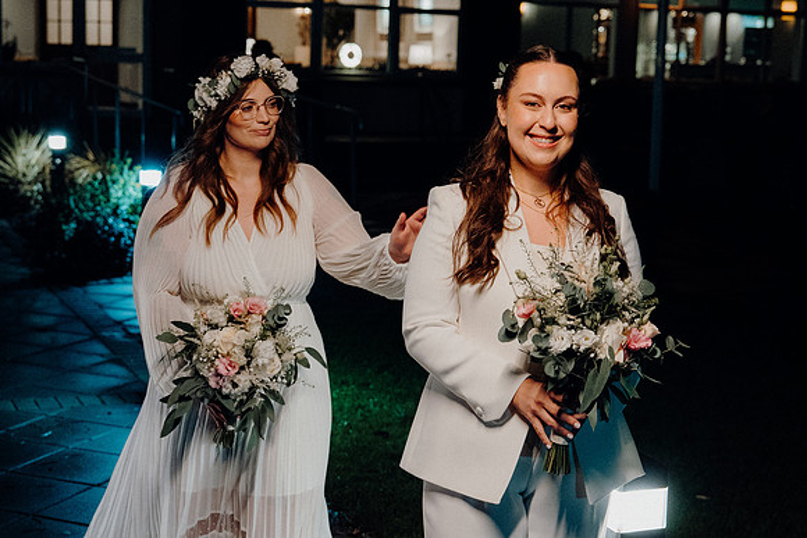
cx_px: 404
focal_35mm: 63
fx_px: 1413
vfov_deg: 21.6
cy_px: 269
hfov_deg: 31.9
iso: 3200
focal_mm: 42
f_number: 3.5
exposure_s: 1/160
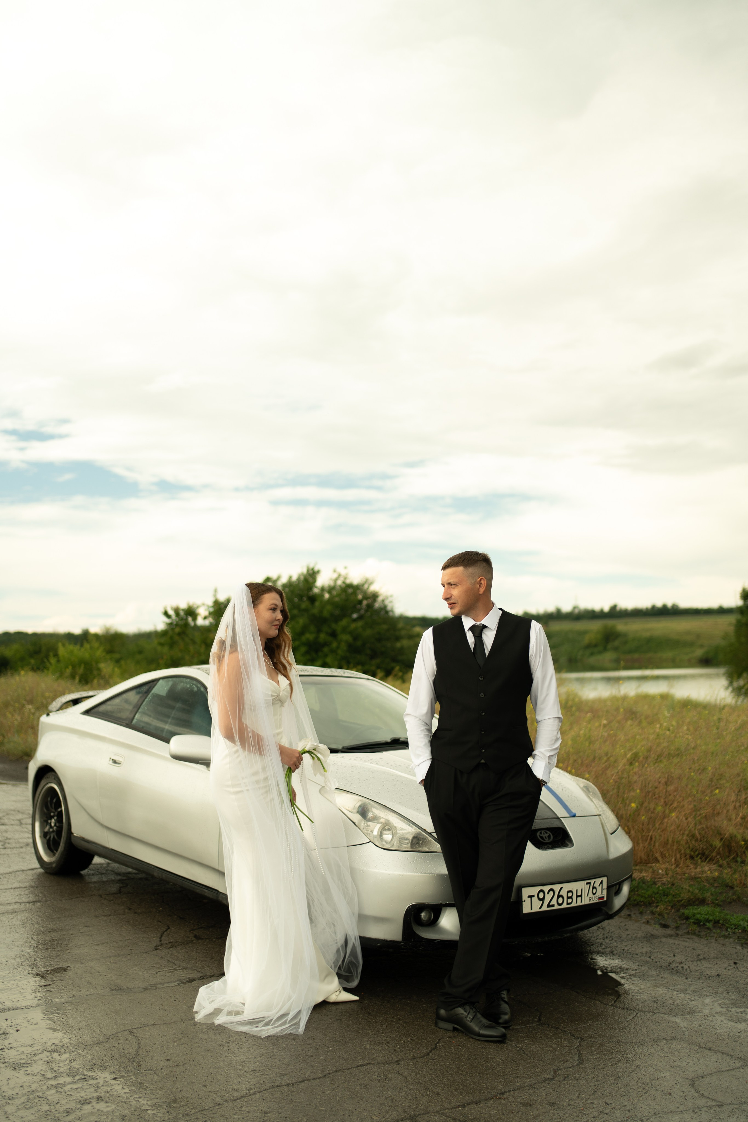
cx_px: 374
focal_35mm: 35
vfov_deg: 54.4
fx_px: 1091
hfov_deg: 37.9
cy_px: 561
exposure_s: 1/125
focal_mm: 35
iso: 100
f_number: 1.8
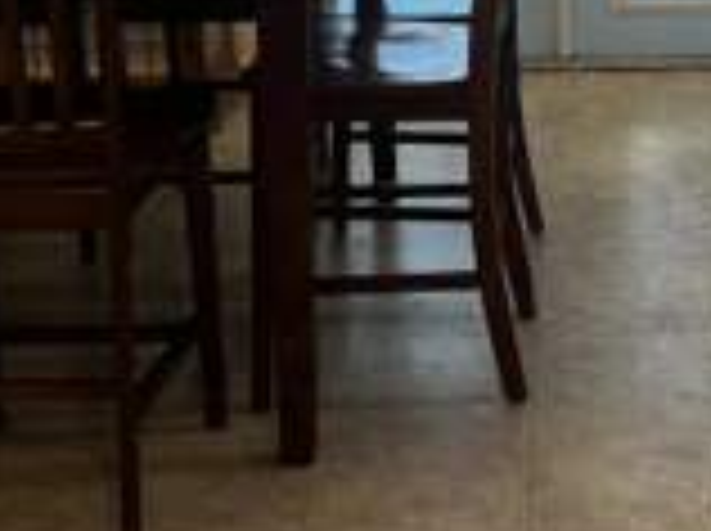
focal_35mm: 79
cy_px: -43
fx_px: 1620
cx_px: 594
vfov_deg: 18.0
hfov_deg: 24.3
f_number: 1.5
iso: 250
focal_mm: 5.7
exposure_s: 1/60
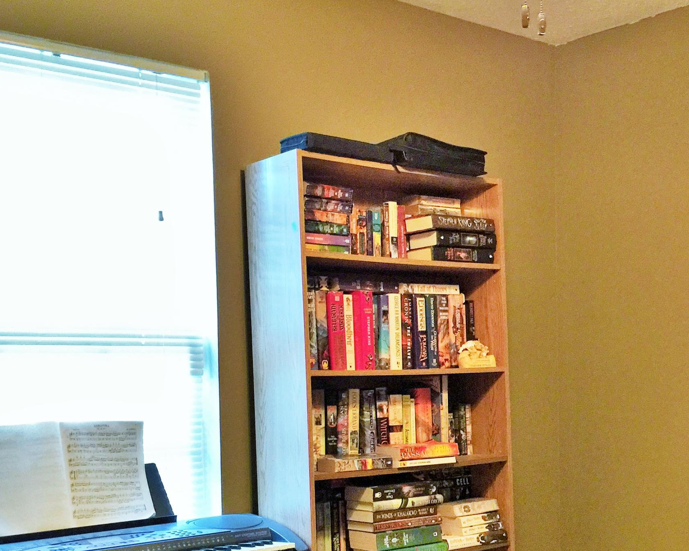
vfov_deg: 29.8
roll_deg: +0.7
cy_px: 405
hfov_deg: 36.0
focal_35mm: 50
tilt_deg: -5.3
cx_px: 558
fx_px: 1020
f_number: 2.2
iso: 125
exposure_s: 1/10
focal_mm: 4.15
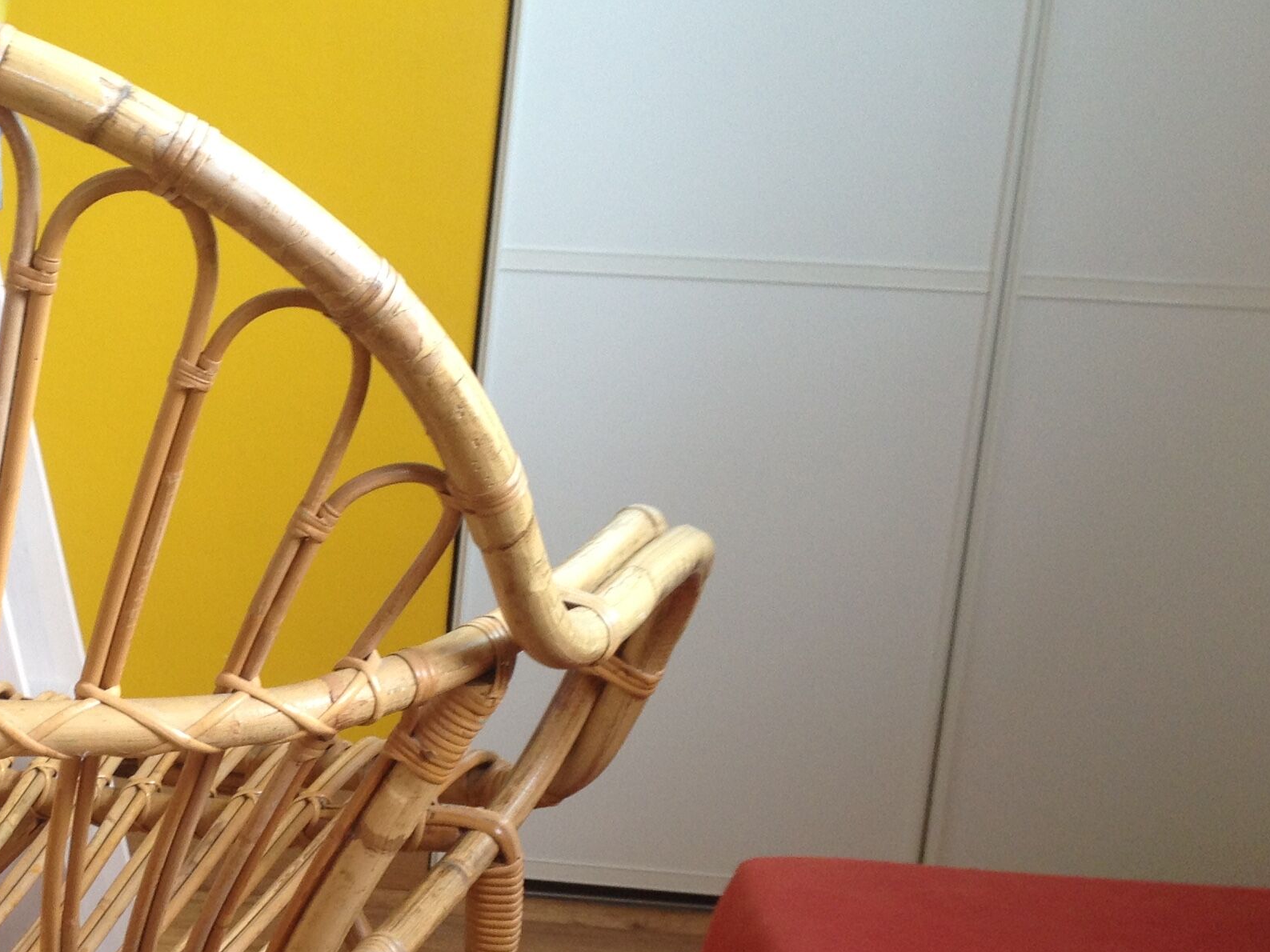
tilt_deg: -19.2
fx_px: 2641
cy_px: 735
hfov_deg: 25.8
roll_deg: -2.7
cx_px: 31
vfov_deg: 20.3
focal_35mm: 72
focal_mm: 4.28
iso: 64
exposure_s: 1/40
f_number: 2.4
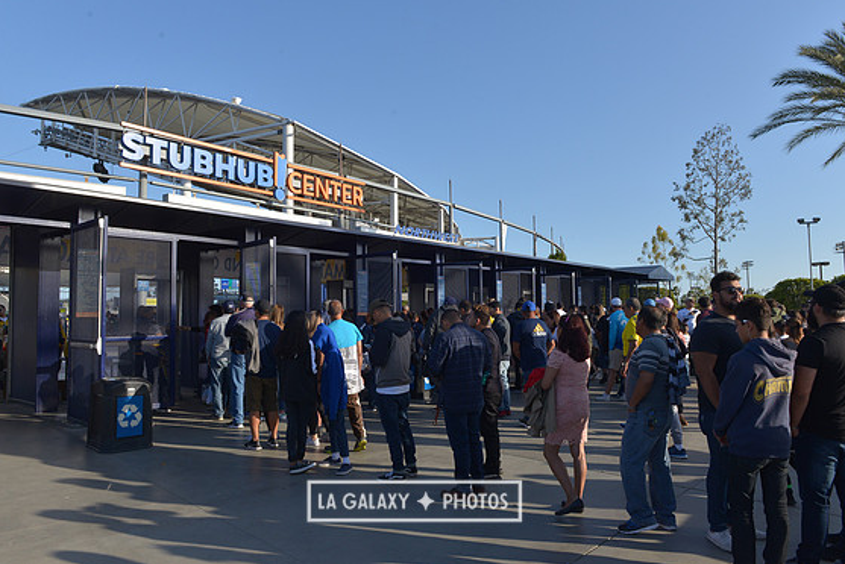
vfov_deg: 51.3
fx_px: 587
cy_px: 274
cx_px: 414
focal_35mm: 25
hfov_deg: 71.5
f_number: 11
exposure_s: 1/500
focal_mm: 24
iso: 400
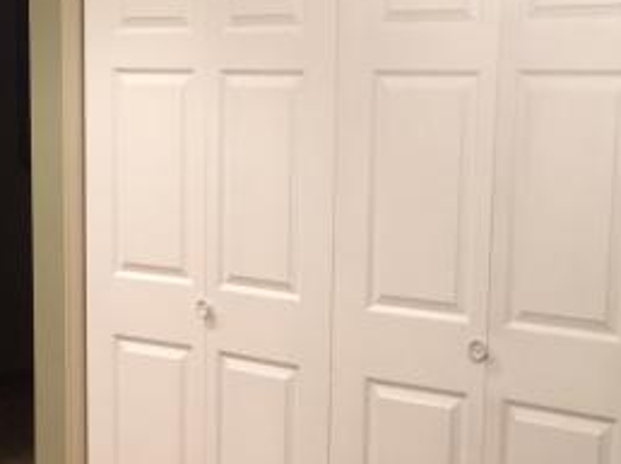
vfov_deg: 20.4
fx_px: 1290
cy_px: 291
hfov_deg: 27.0
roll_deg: -0.6
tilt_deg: -8.4
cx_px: 284
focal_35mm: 72
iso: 200
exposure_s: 1/30
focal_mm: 4.15
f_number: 2.2
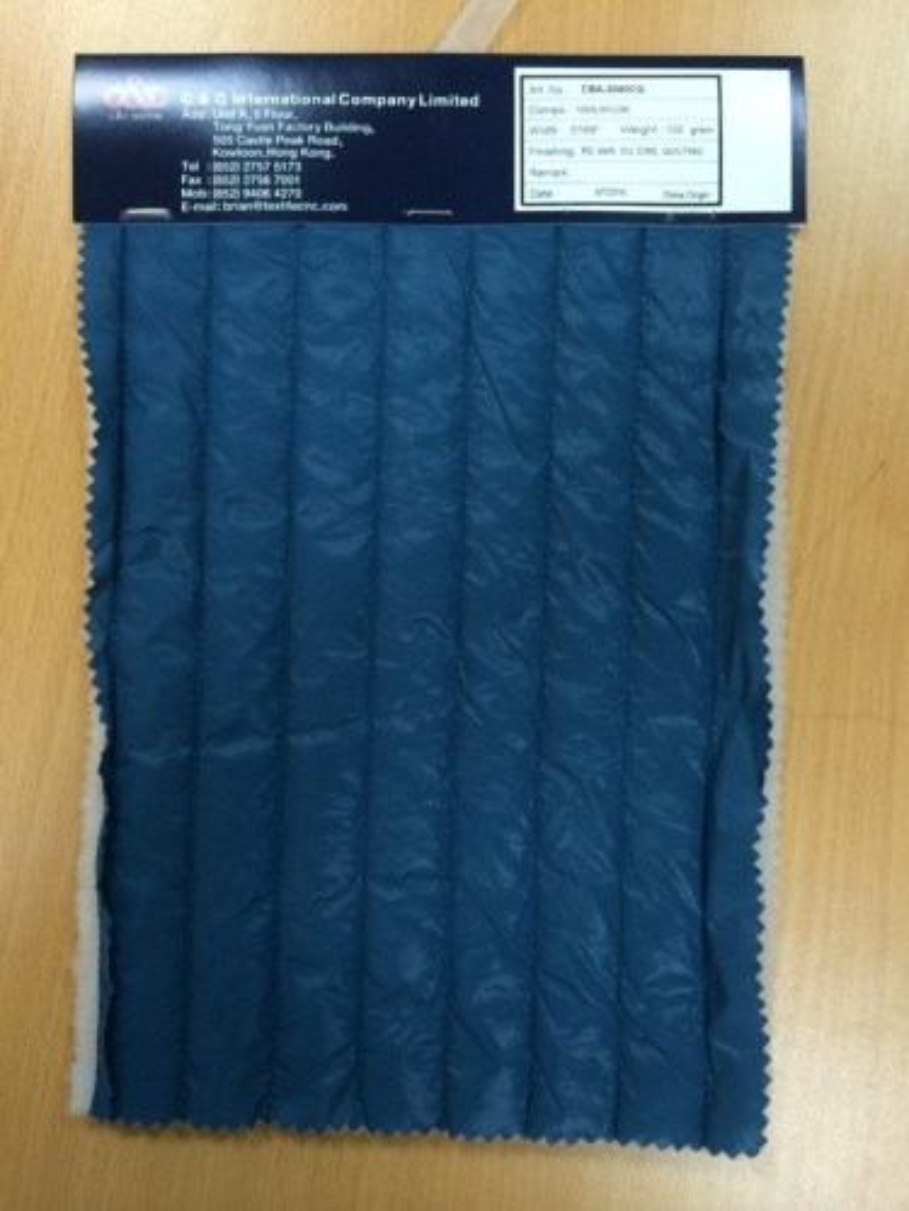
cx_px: 454
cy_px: 606
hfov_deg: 46.8
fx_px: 1050
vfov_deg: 60.0
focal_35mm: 30
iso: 250
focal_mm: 4.12
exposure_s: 1/33
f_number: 2.2
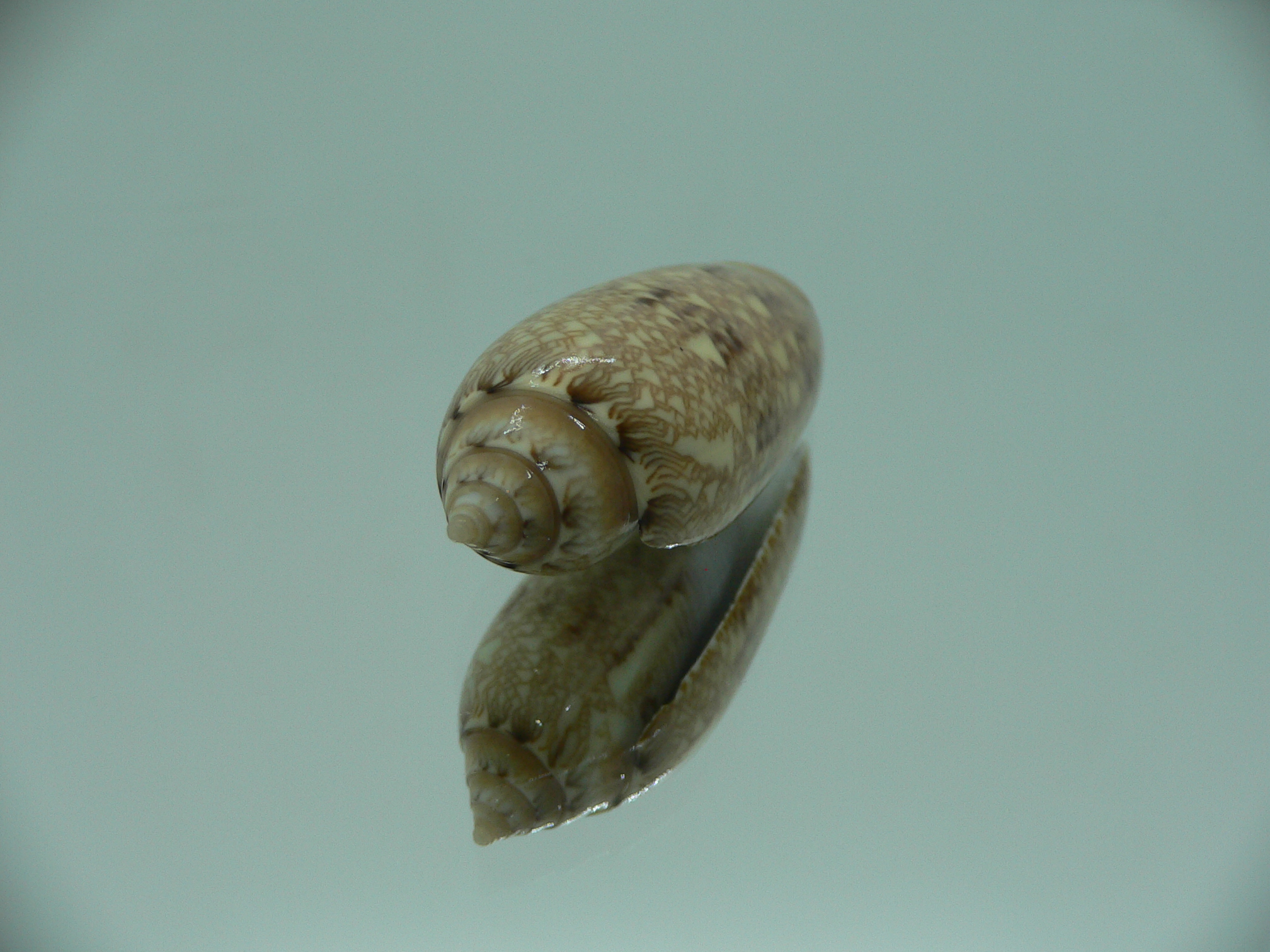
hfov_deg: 52.6
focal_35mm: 35
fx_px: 1284
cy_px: 476
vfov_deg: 40.7
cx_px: 635
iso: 80
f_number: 2.8
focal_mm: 4.6
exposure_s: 1/60
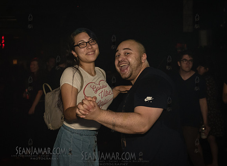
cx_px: 102
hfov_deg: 34.3
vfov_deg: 25.5
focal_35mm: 56
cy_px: 98
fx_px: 367
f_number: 3.5
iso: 2000
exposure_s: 1/250
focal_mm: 40
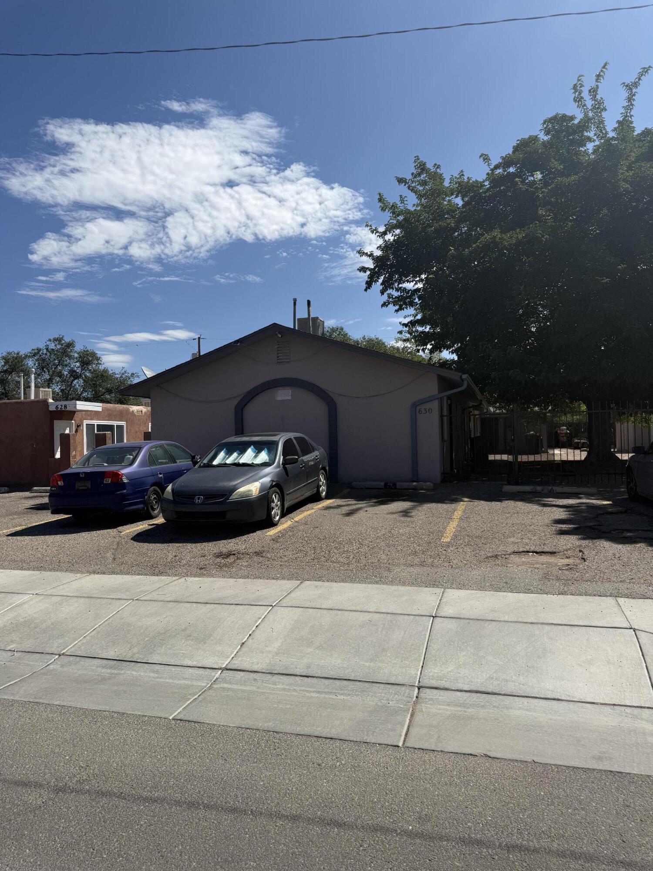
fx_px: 604
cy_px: 436
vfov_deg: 71.6
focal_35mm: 24
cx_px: 326
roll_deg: +1.1
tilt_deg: +3.4
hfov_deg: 56.8
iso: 80
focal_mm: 6.76
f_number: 1.78
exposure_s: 1/7353
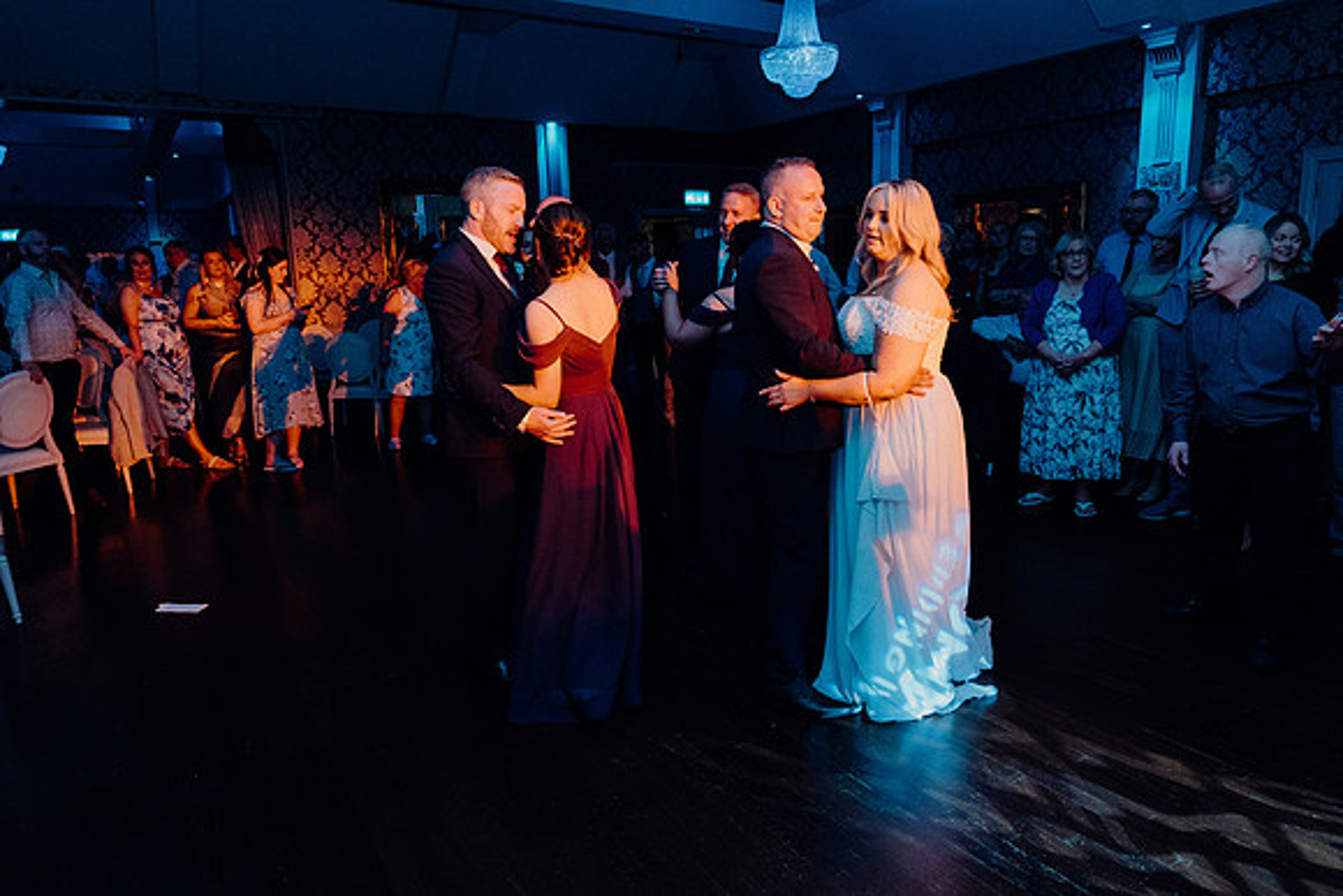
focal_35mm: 24
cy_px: 448
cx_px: 672
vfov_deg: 53.2
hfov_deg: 73.7
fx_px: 896
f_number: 3.5
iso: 2500
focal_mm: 24
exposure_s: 1/160
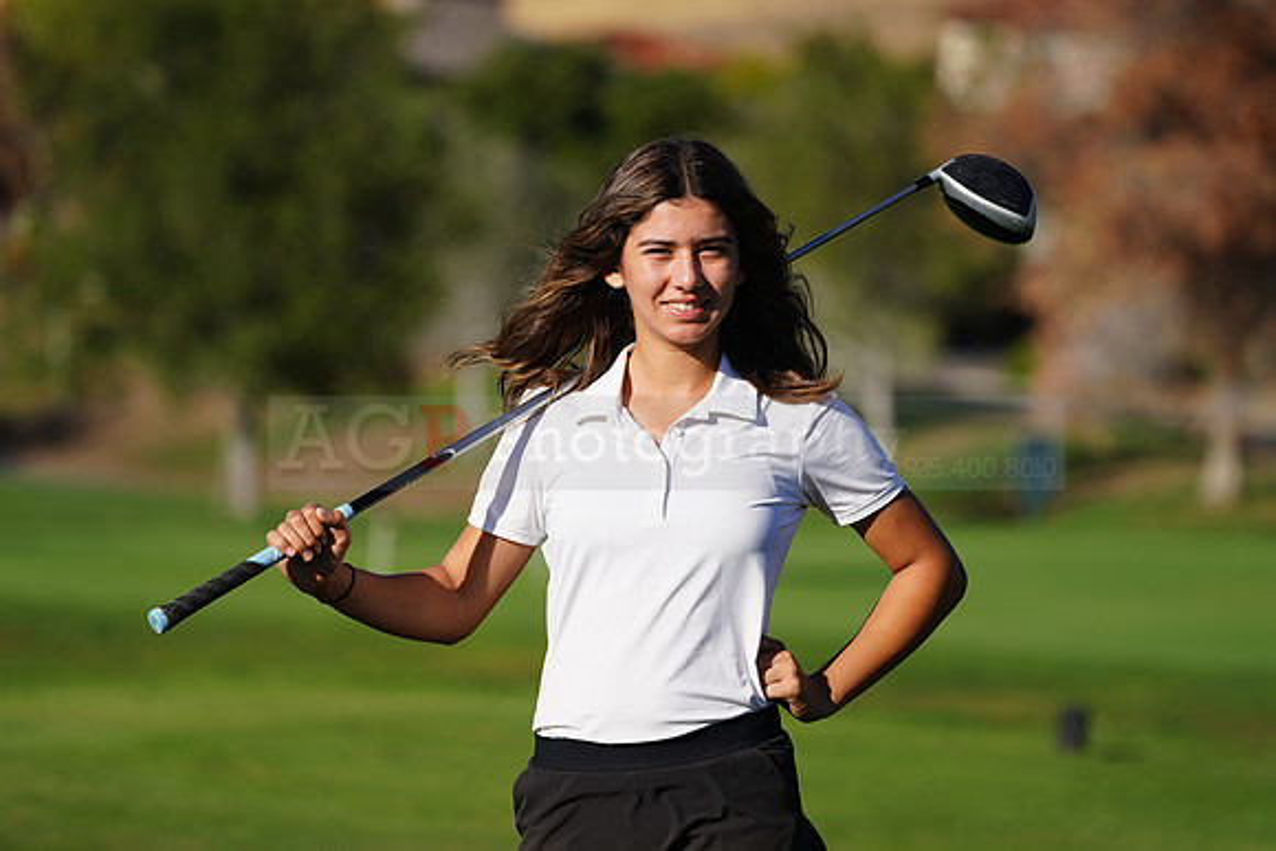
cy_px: 426
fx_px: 8437
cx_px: 638
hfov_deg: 8.6
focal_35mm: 238
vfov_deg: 5.8
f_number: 5.6
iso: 100
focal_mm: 238
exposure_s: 1/640
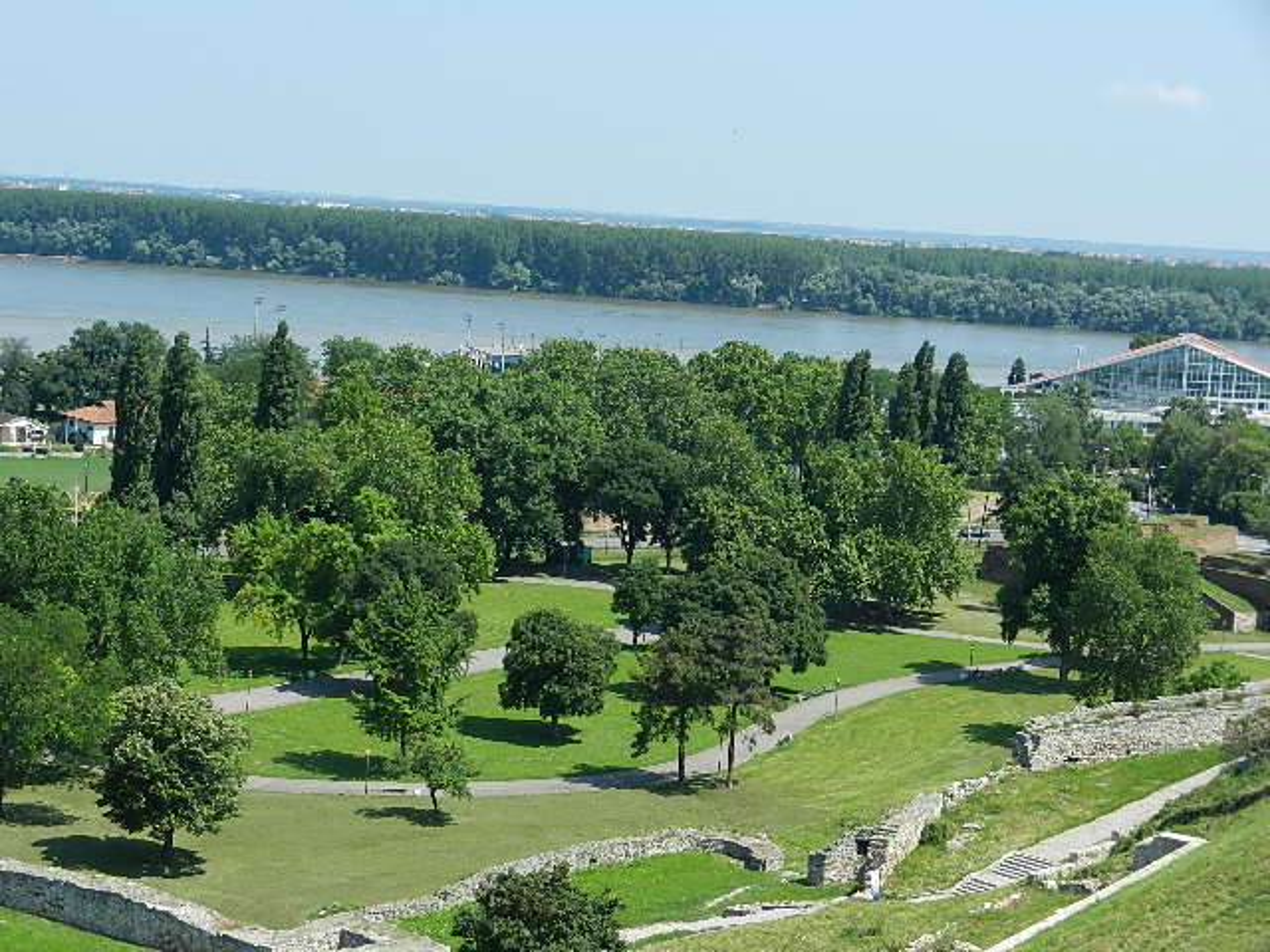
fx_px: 2495
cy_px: 476
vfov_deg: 21.6
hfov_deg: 28.6
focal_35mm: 68
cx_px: 635
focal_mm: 12.3
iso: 160
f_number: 4.6
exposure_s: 1/800
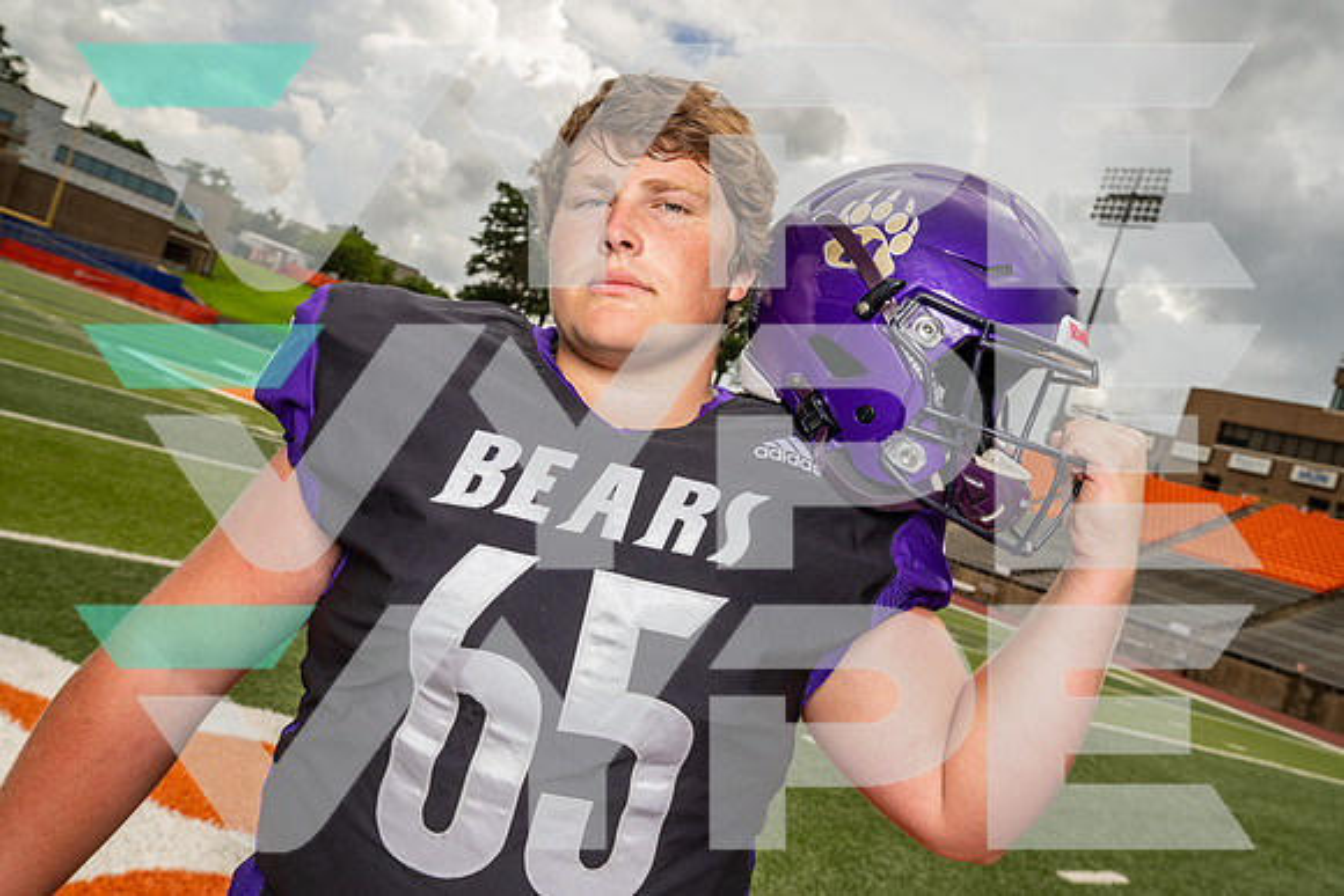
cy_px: 448
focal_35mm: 31
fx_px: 1158
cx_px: 672
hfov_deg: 60.3
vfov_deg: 42.3
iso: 100
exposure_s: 1/160
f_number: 8
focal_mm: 31
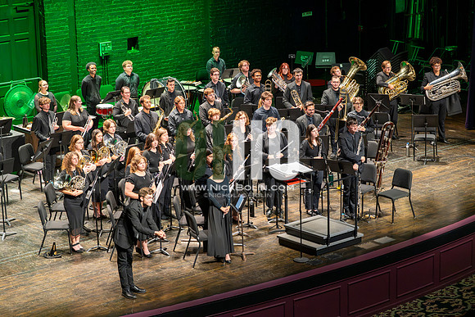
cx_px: 238
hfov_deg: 20.4
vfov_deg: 13.7
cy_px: 158
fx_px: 1320
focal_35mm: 100
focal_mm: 100
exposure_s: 1/640
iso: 6400
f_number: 2.8
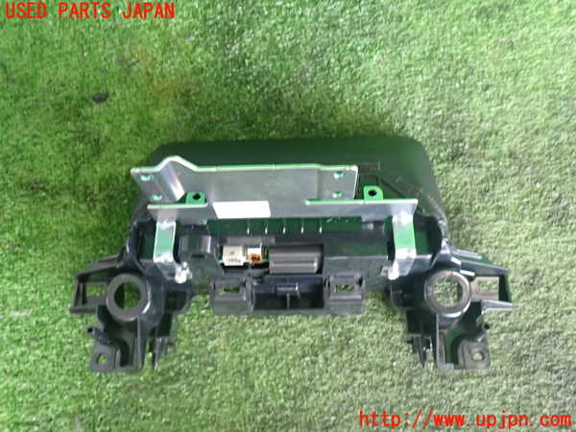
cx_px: 288
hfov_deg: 60.0
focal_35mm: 30
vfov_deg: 46.8
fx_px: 499
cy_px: 216
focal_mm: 5.4
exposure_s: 1/30
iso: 320
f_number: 2.3
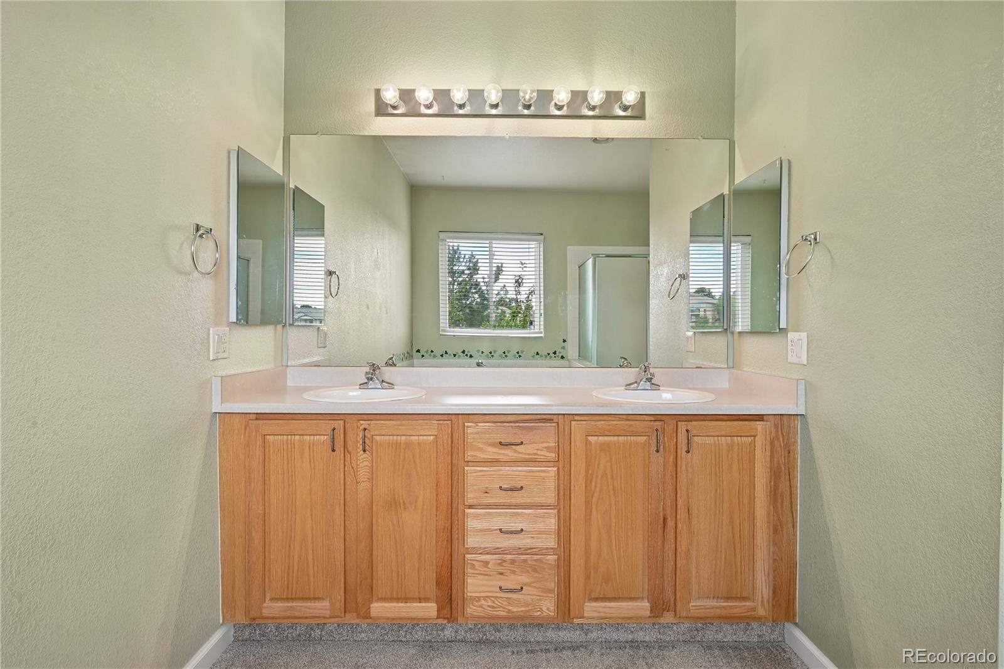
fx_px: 502
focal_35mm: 18
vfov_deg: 67.4
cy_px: 334
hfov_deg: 90.0
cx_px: 502
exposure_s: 1/30
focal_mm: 18
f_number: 10
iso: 400
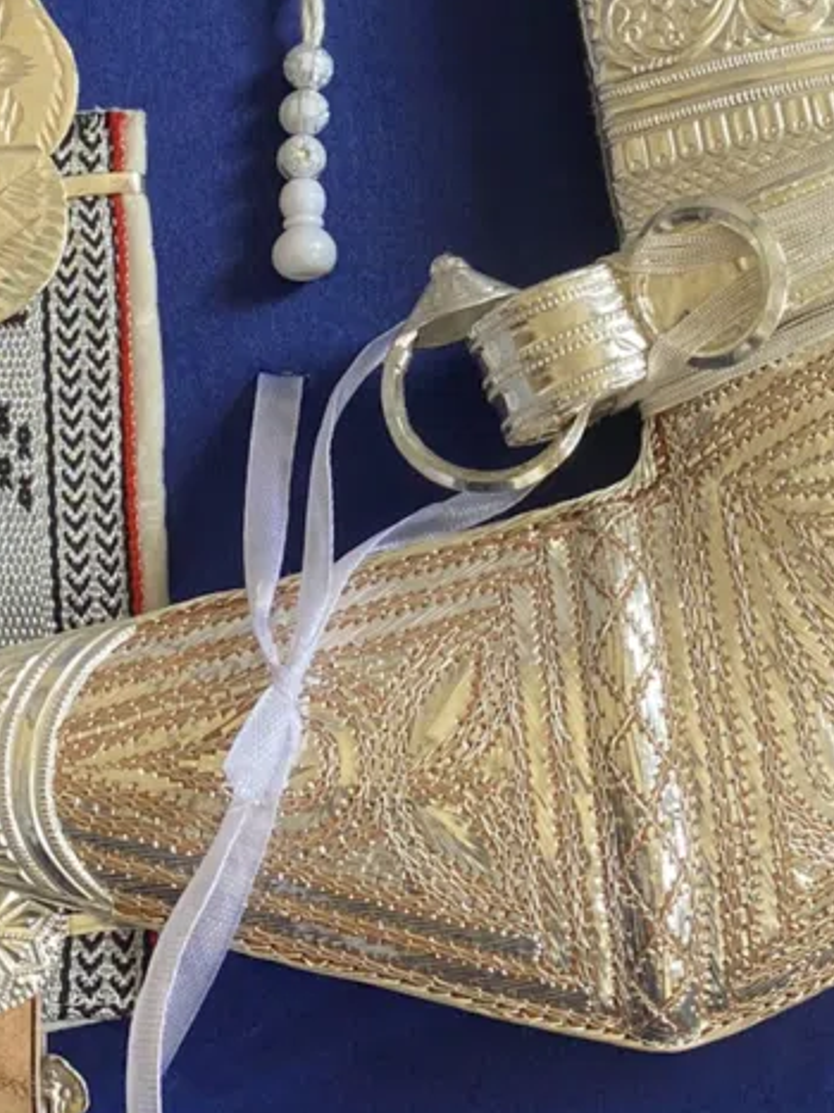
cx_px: 577
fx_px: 2443
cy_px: -35
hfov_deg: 19.3
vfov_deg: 24.4
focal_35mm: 76
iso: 125
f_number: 1.8
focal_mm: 4.25
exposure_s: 1/106
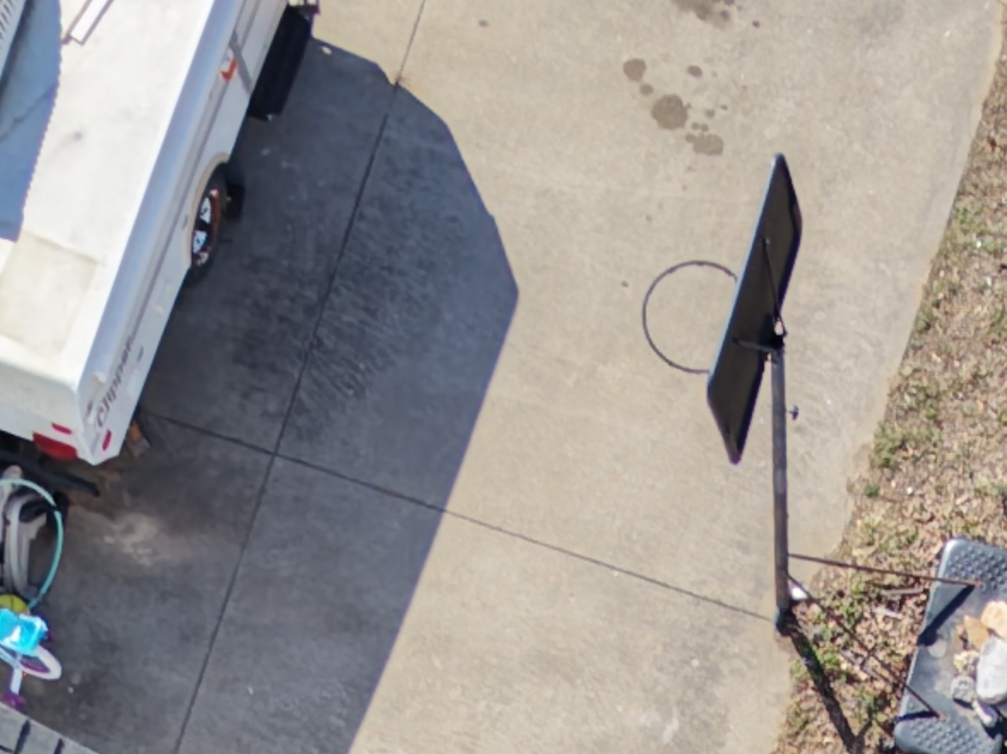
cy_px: 2489
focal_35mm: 167
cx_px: 1050
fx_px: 4855
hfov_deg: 11.7
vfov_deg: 7.5
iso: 100
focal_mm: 8.67
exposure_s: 1/725
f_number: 1.8
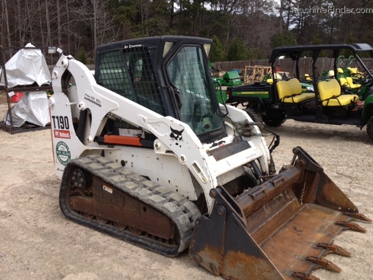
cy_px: 140
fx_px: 377
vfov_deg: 40.7
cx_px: 186
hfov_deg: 52.6
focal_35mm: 35
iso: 64
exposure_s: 1/1022
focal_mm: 4.28
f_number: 2.4
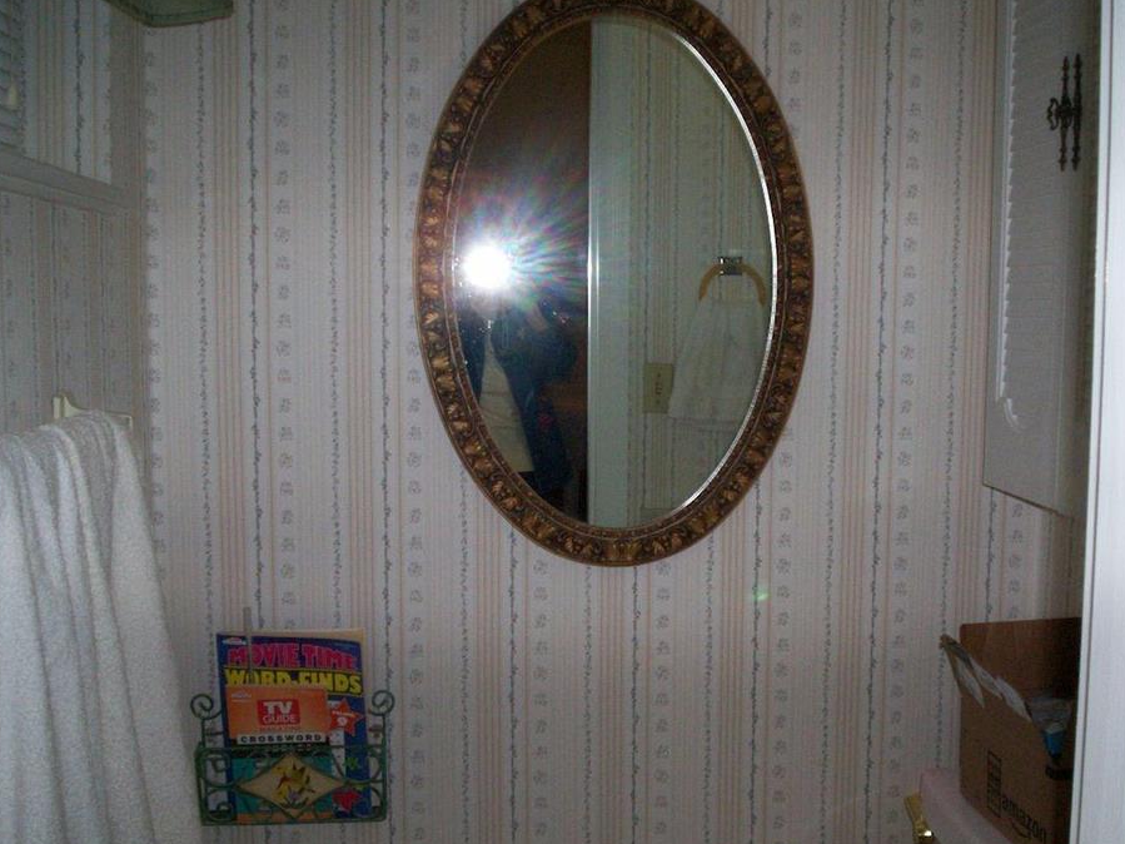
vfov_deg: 35.1
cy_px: 437
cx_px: 632
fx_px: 1332
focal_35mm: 41
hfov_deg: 45.7
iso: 140
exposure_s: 1/64
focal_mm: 5.9
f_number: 4.5
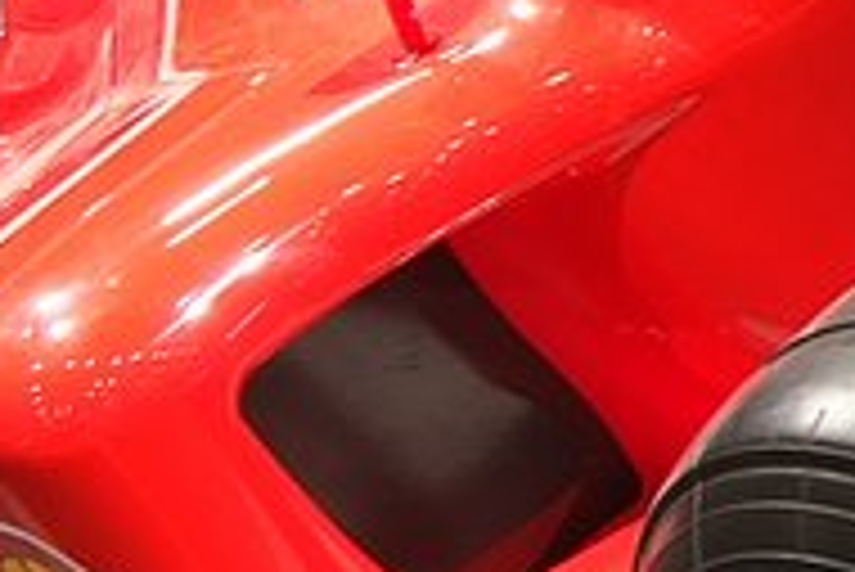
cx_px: 1606
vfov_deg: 7.1
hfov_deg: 10.0
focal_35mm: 194
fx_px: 4611
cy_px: 106
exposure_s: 1/15
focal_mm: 24
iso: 200
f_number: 5.6
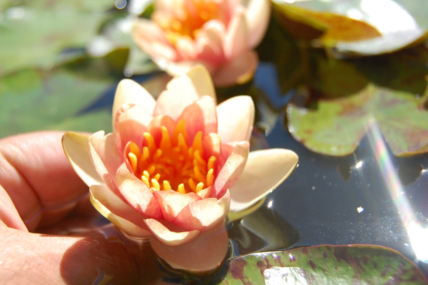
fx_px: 594
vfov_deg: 26.9
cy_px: 127
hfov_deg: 39.6
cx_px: 191
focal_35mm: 50
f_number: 4
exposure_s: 1/4000
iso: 800
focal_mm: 24
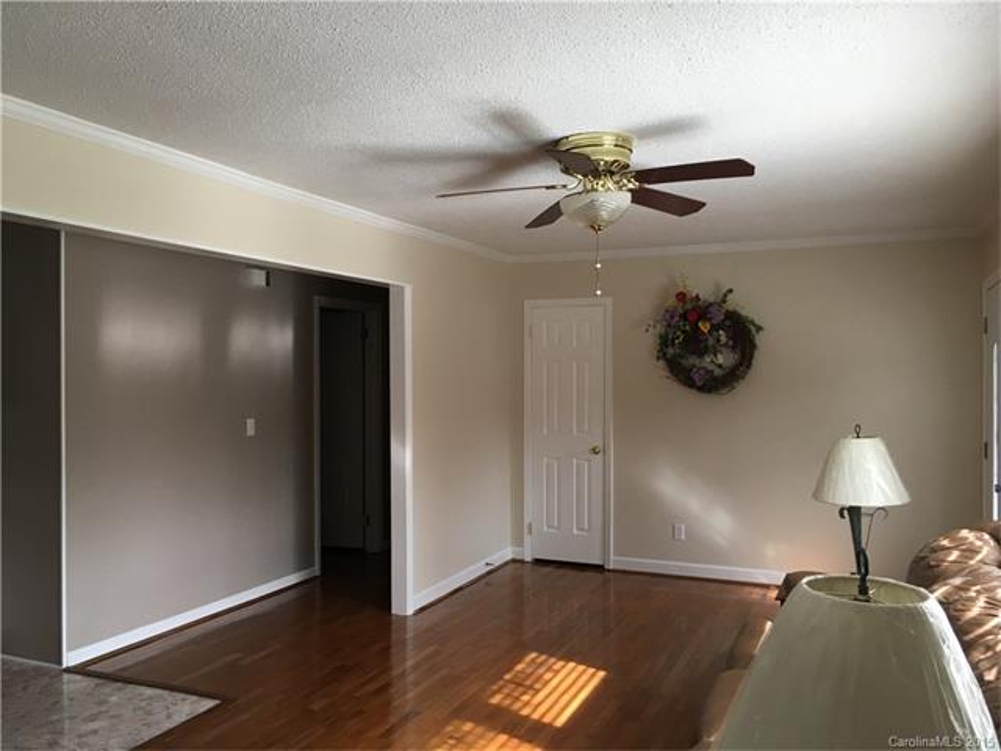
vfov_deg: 48.2
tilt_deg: -0.1
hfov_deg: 61.7
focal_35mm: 29
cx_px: 500
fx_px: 839
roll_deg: +0.7
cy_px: 376
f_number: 2.2
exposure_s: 1/40
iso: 25
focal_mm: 4.15
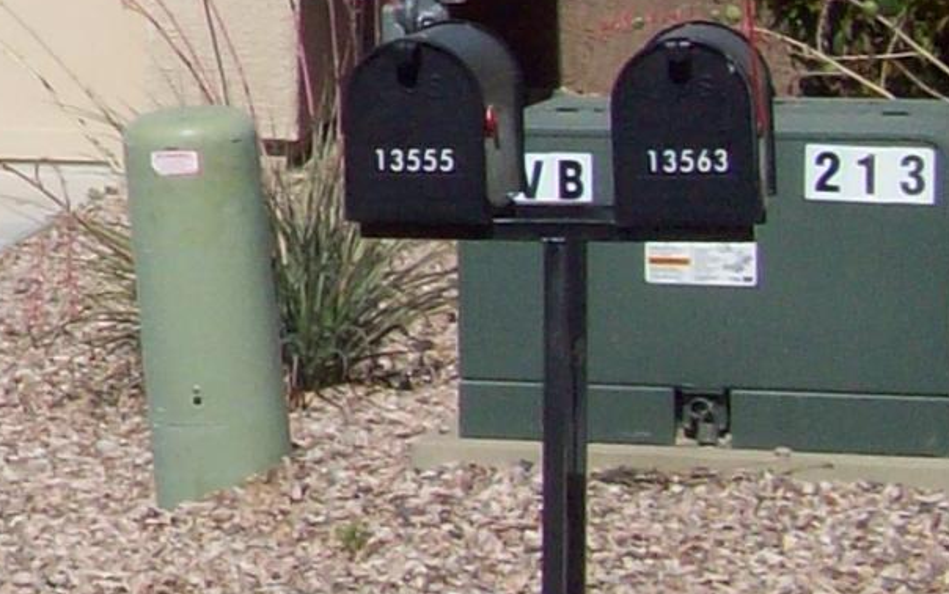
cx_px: -1260
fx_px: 4631
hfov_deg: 10.3
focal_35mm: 179
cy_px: -415
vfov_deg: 7.2
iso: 64
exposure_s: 1/636
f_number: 5.5
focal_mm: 5.7
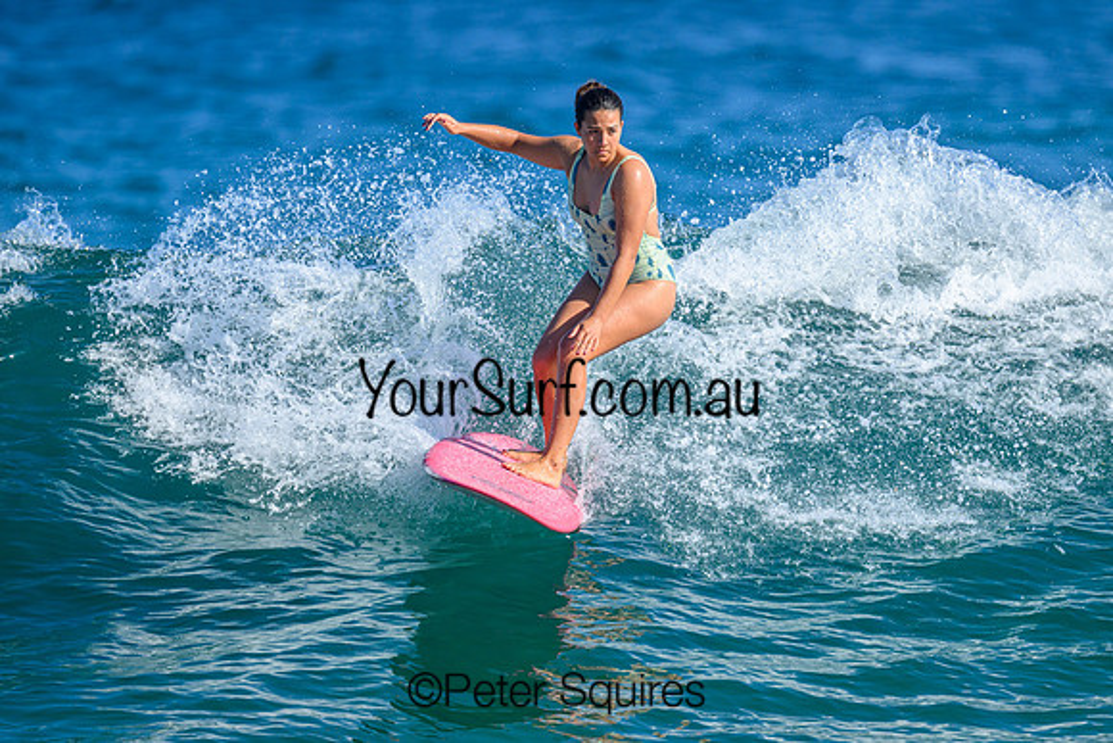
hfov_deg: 2.3
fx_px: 28027
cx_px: 590
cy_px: 322
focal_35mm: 906
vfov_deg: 1.5
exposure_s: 1/2000
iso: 360
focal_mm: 800
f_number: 6.3
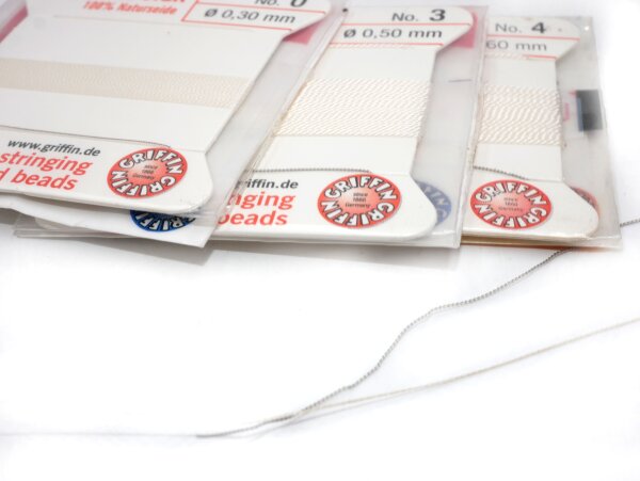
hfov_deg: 32.2
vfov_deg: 24.4
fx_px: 1110
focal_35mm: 60
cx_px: 320
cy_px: 240
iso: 200
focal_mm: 30
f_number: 11
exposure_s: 1/125
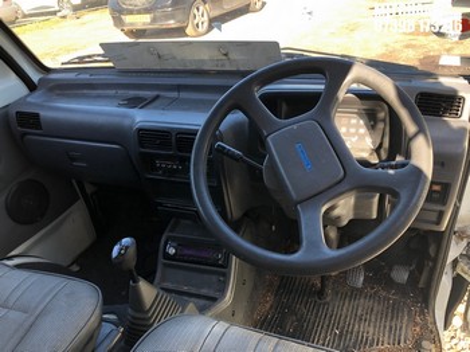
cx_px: 235
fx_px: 380
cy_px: 176
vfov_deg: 49.7
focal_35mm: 28
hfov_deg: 63.5
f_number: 1.8
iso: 50
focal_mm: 4
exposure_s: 1/120
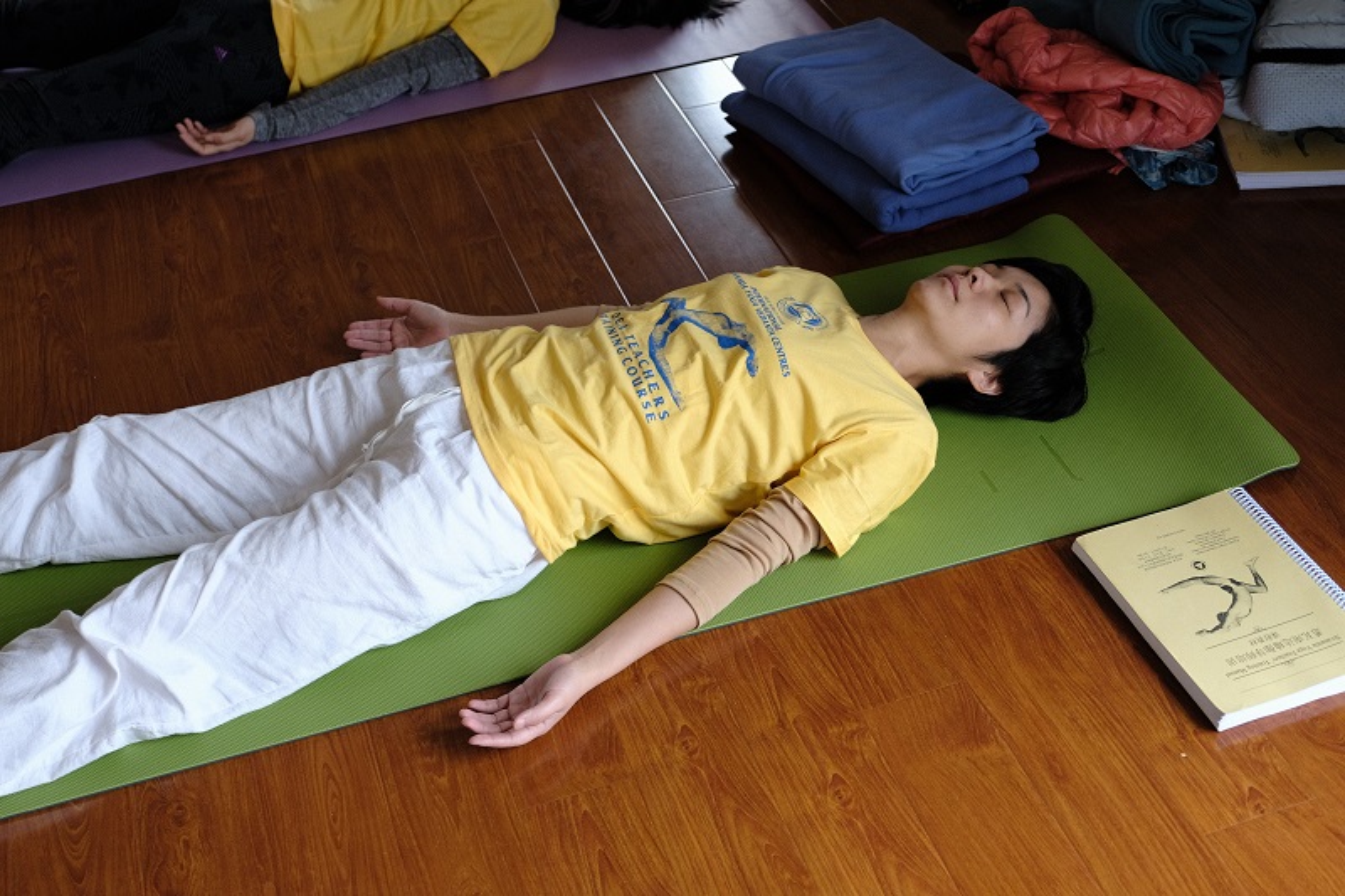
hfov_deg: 47.4
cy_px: 448
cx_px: 672
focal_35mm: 41
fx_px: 1531
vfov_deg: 32.6
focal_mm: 27.4
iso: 800
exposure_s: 1/200
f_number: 2.8
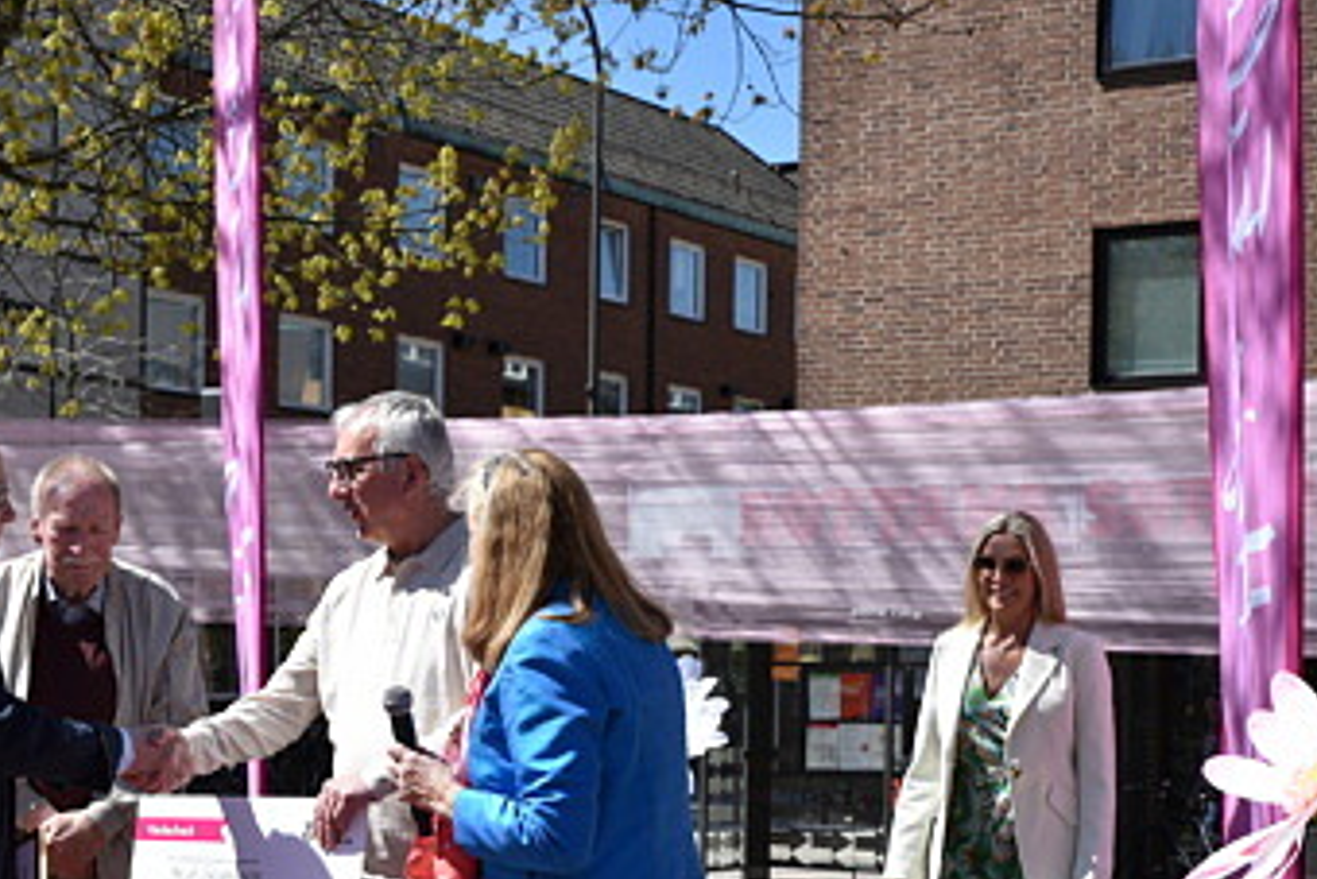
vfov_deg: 17.9
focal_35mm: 76
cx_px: 370
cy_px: 631
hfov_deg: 26.4
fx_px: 2781
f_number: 9
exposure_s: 1/320
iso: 200
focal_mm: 52
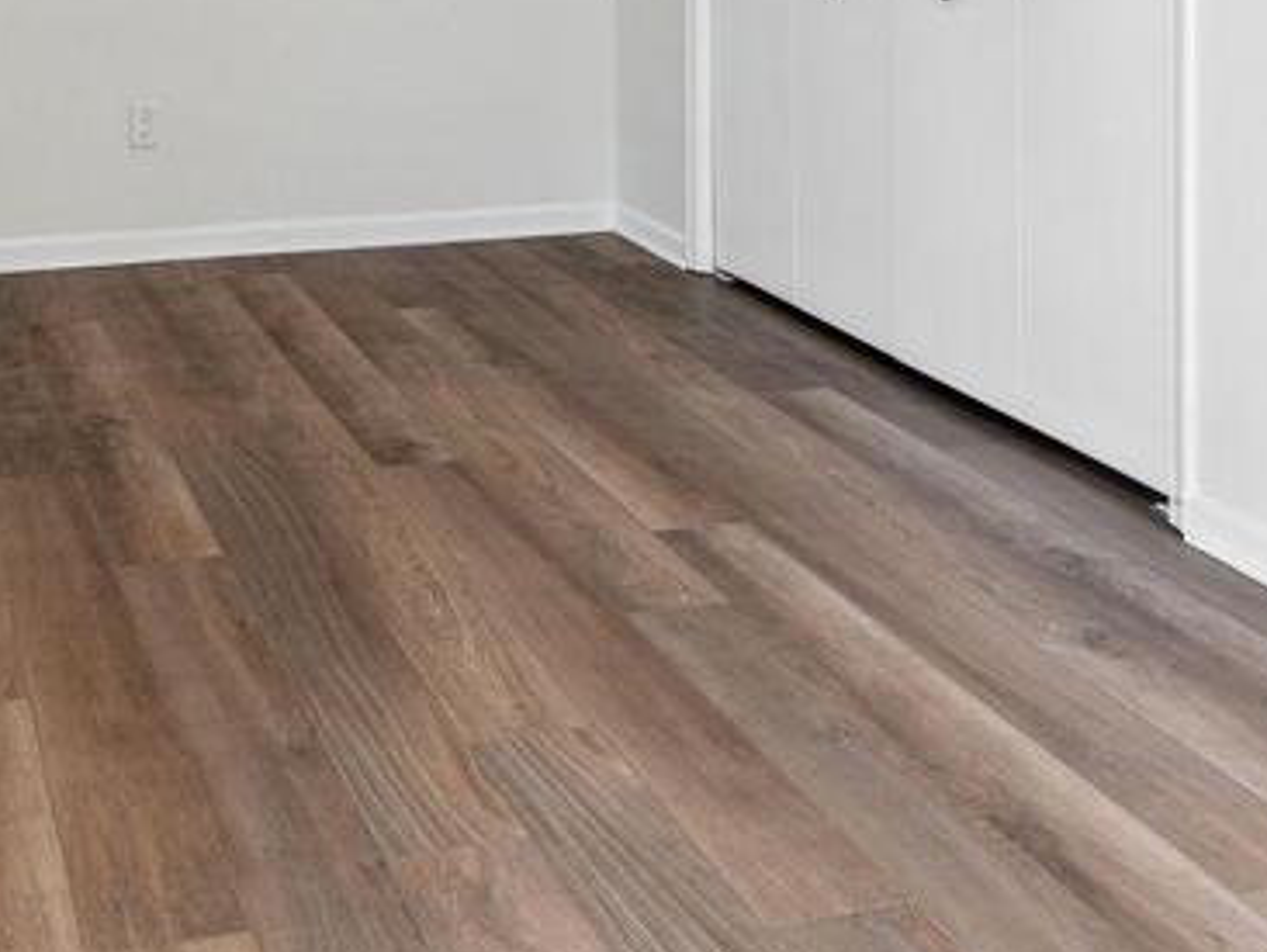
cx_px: 263
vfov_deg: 29.9
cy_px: -116
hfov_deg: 42.0
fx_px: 1575
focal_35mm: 43
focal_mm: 16
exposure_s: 1/8
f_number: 8
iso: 200
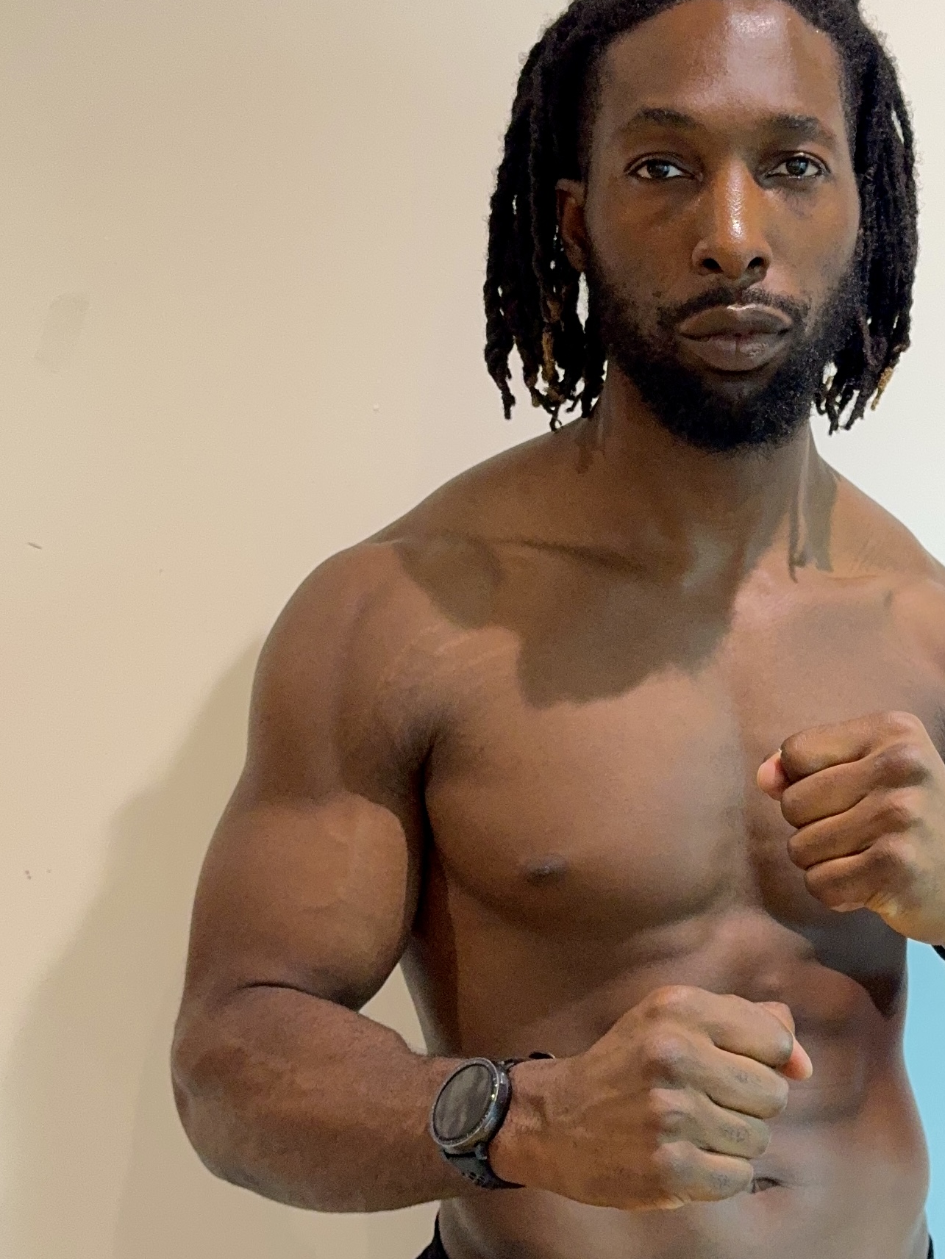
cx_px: 679
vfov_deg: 51.3
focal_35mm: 36
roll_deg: +0.8
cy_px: 642
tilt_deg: -4.4
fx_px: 1310
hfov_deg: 38.9
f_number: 1.78
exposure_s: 1/50
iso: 320
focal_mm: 6.76
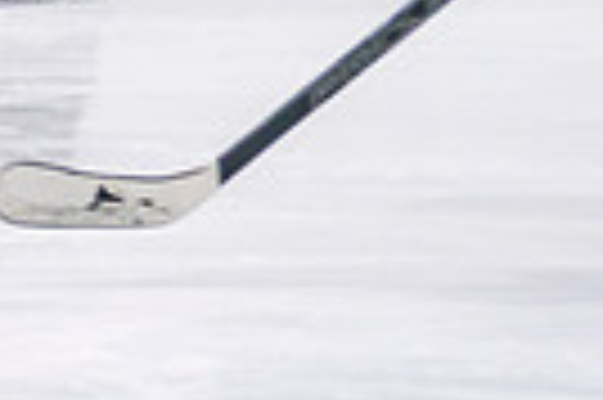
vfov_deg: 1.3
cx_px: -543
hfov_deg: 2.0
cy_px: -80
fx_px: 17114
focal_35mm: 1023
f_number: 2.8
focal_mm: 150
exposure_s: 1/640
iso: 800
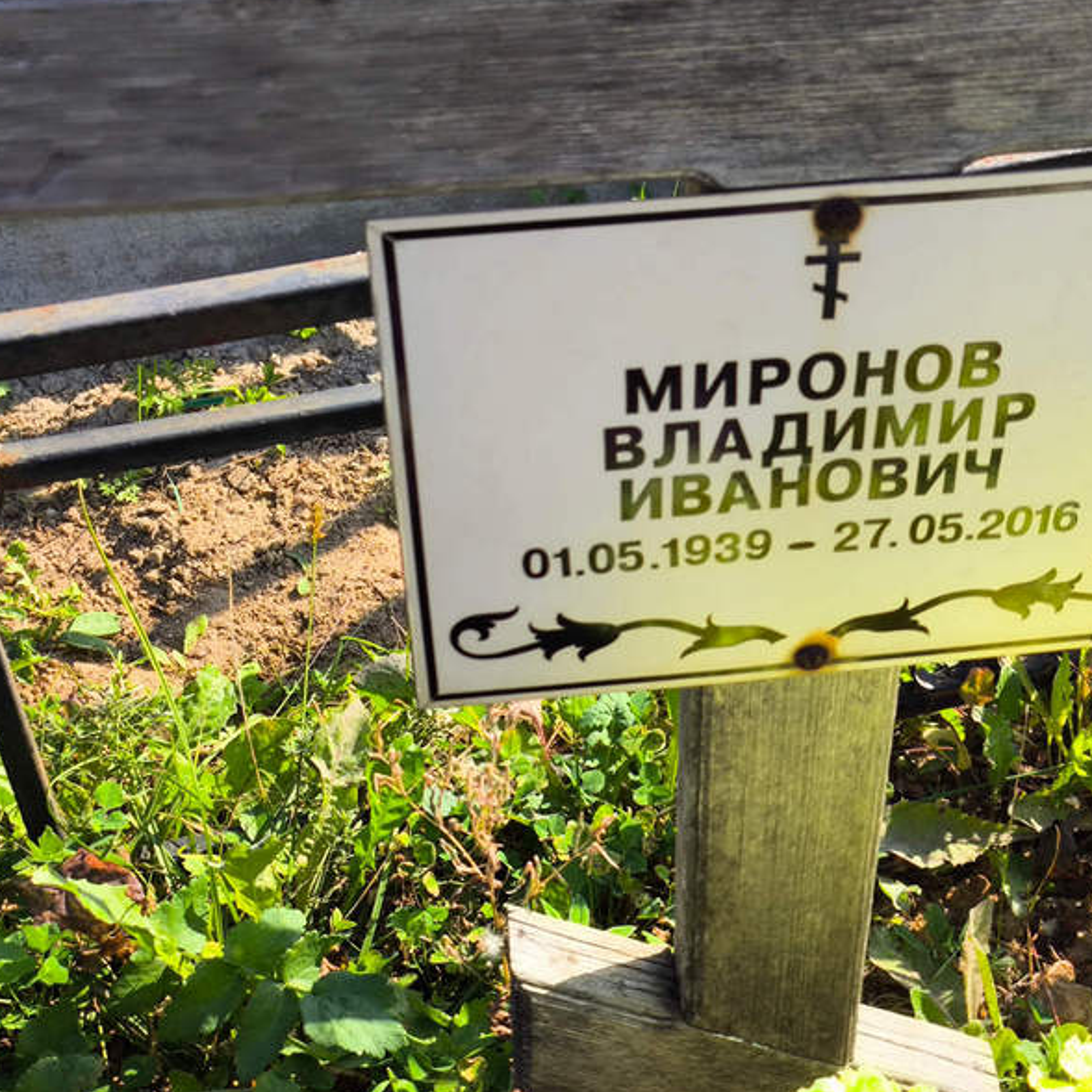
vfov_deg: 28.6
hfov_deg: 28.6
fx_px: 2141
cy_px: 545
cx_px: 641
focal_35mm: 60
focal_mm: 4.71
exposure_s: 1/649
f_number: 1.7
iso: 50
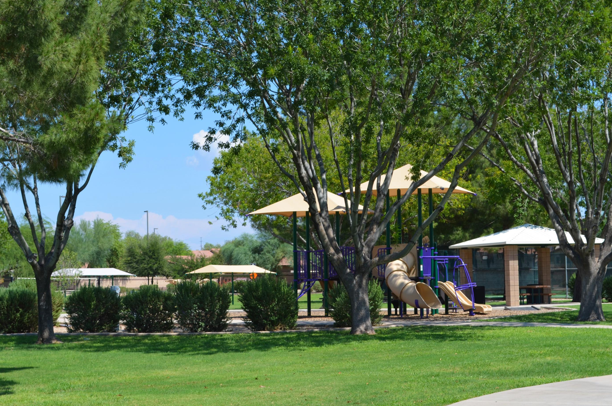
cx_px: 308
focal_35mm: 78
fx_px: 1323
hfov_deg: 26.0
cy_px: 207
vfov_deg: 17.4
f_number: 8
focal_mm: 48
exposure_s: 1/250
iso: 125
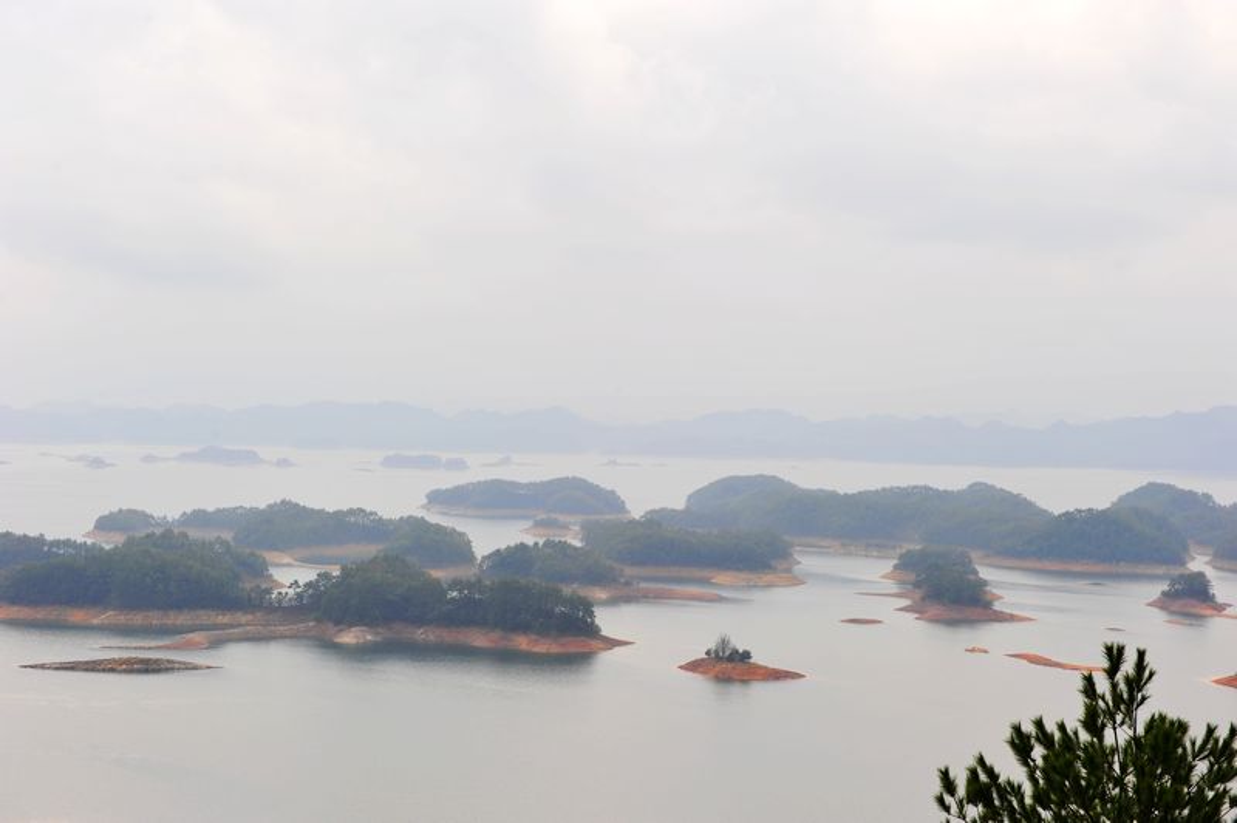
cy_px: 412
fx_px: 2266
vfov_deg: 20.6
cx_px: 618
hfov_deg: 30.5
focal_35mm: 66
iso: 200
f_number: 9
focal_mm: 66
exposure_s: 1/320
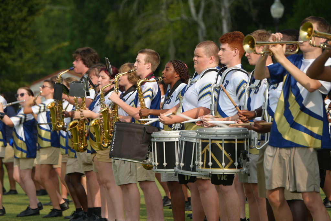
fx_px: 2170
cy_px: 110
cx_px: 166
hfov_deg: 8.7
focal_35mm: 236
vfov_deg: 5.8
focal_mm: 236
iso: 100
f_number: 6.3
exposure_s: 1/320
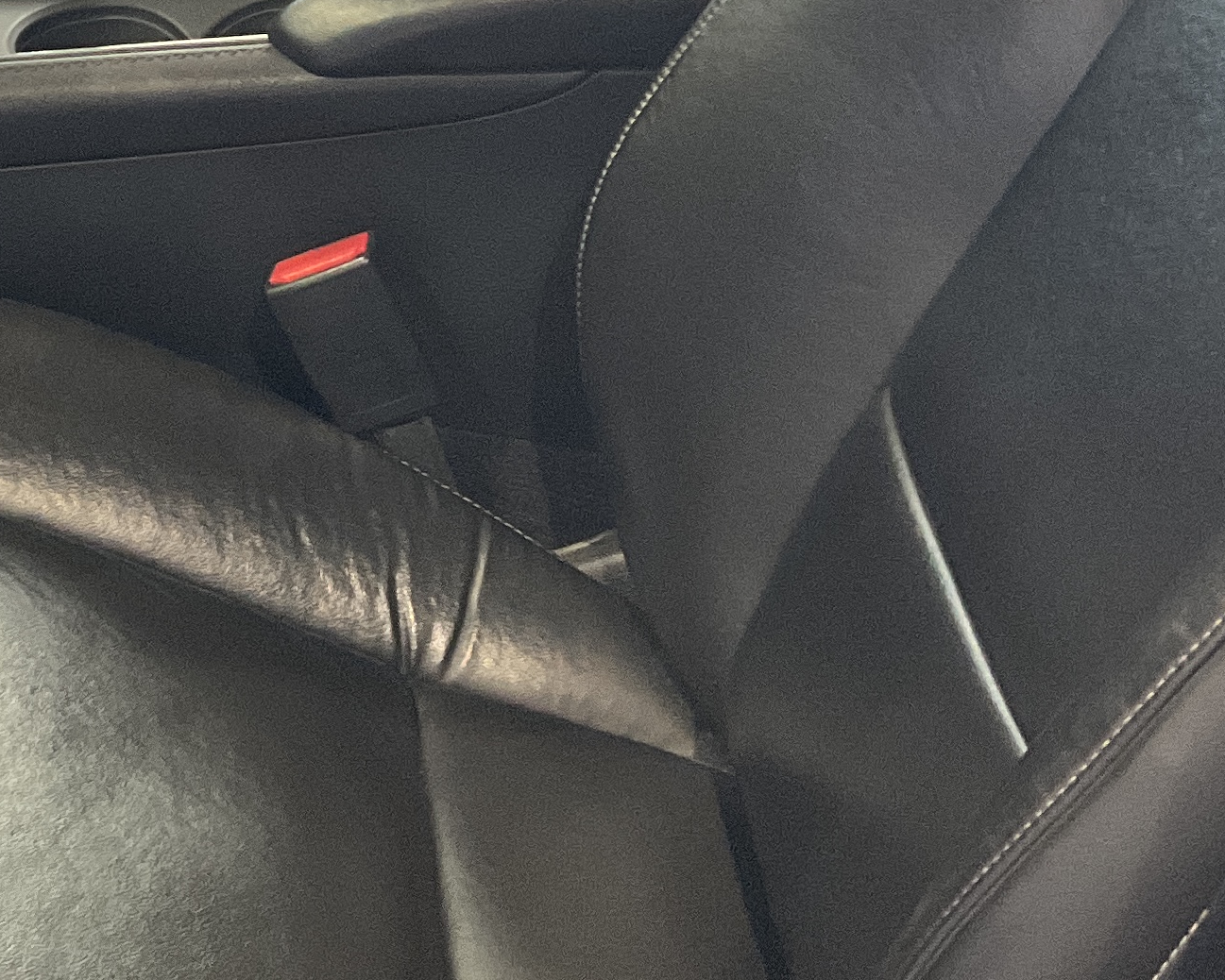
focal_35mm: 88
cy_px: -93
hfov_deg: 20.9
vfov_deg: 16.9
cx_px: -57
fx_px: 3191
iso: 200
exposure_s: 1/60
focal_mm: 3
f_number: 1.8
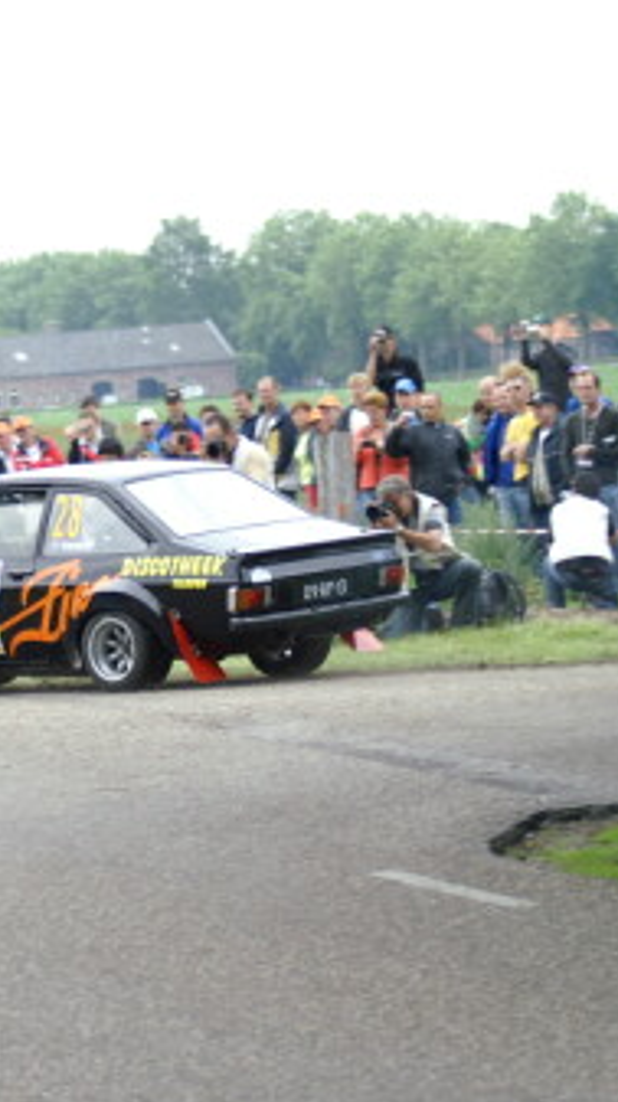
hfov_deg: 5.8
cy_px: 636
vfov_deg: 10.3
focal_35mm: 210
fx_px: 6130
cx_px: 29
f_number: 4.5
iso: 250
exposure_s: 1/320
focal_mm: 75
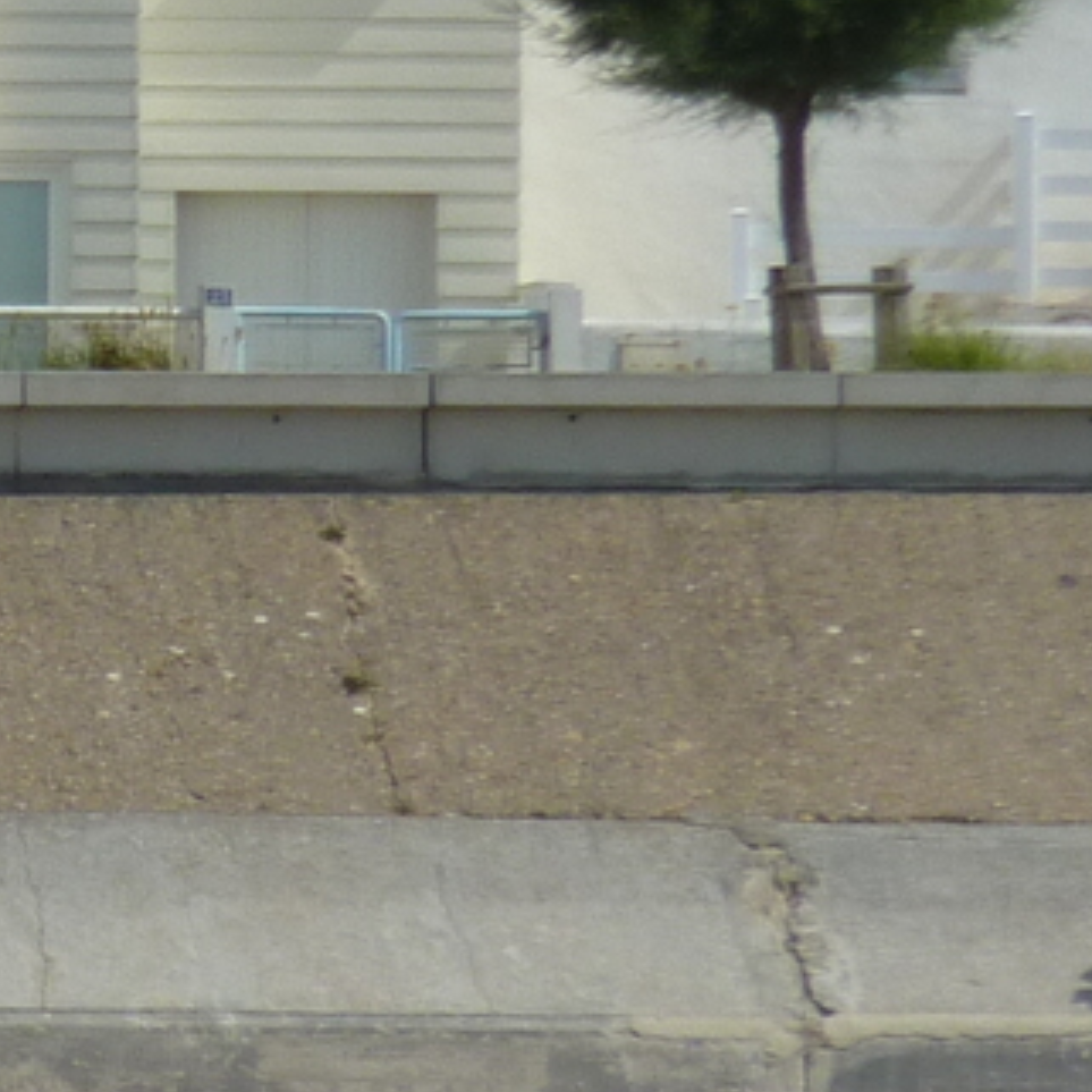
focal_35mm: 1322
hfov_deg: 1.3
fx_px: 47183
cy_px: 116
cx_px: -1347
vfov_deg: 1.3
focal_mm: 49.2
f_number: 5.6
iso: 80
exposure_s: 1/640
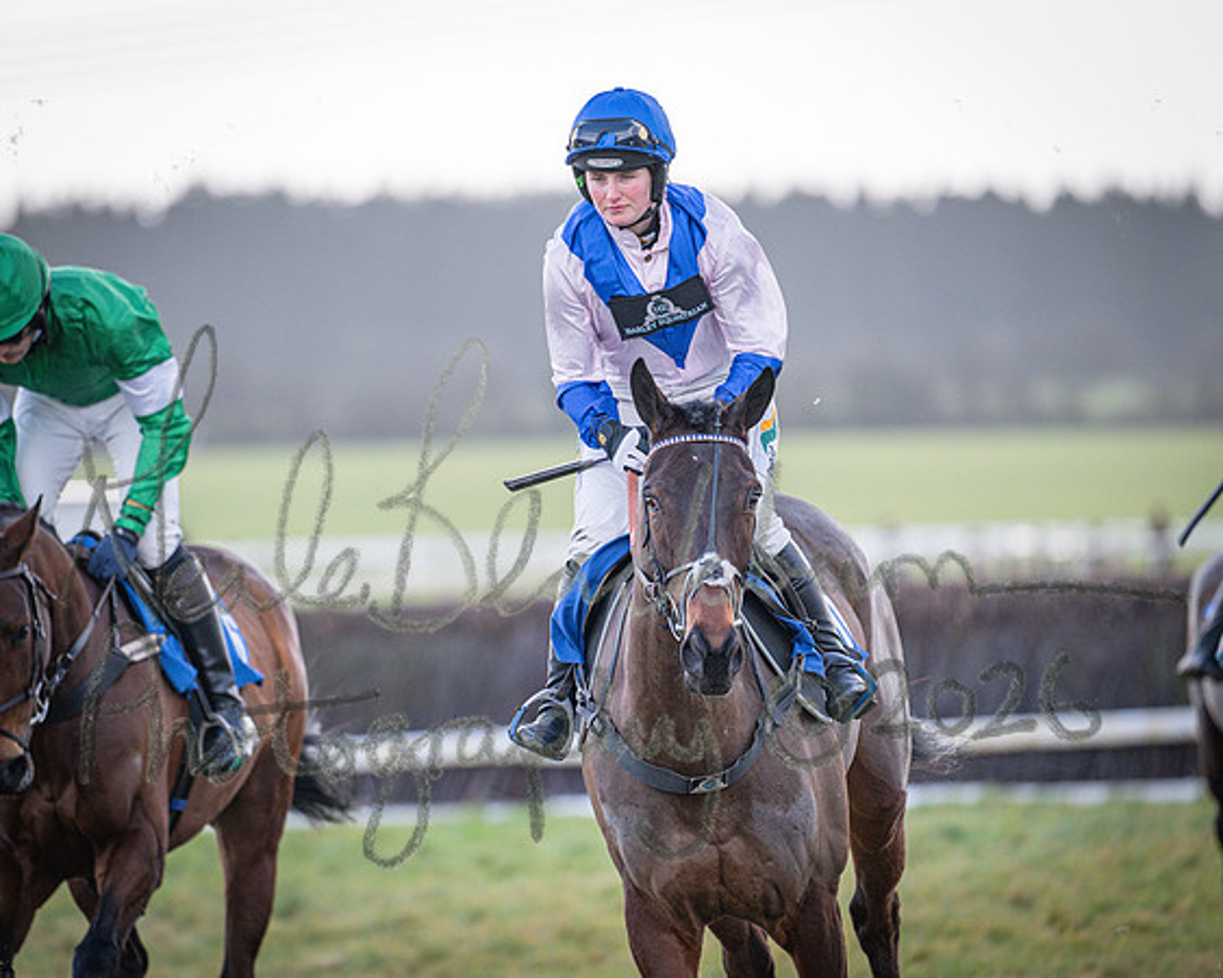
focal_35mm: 450
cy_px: 489
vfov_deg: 3.4
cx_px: 612
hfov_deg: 4.3
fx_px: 16300
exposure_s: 1/1250
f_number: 5
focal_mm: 400
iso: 800
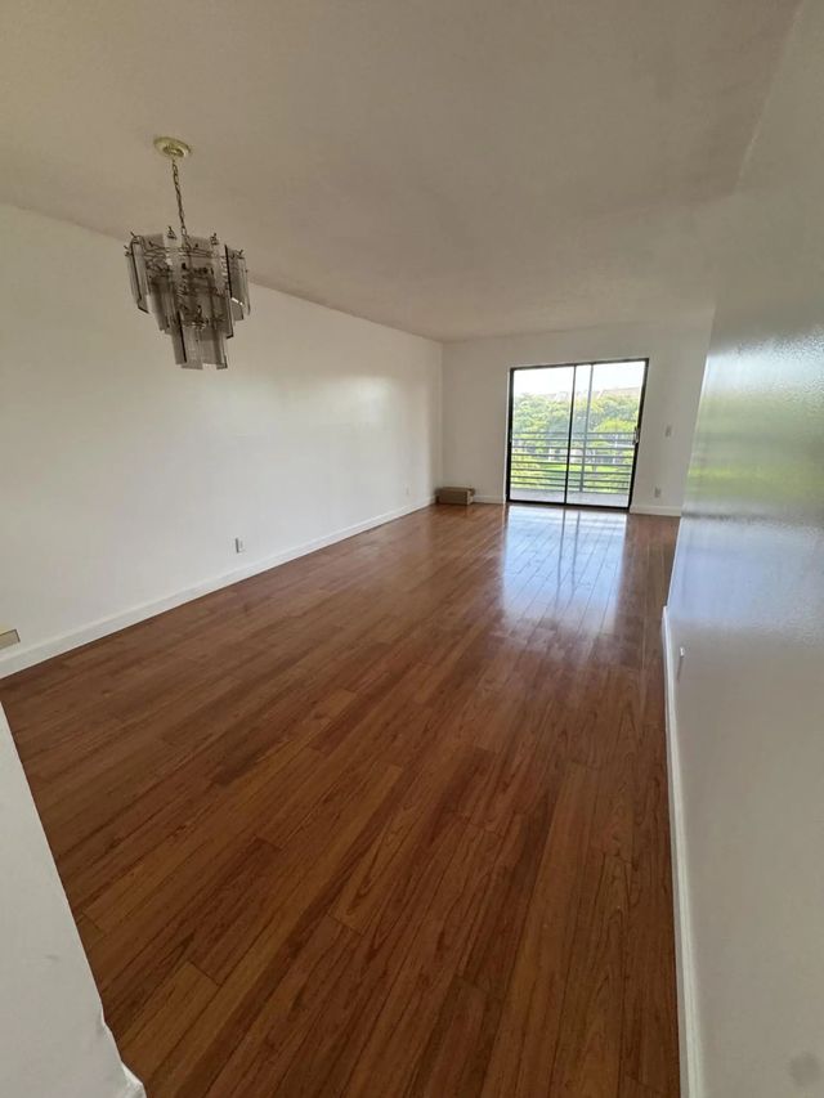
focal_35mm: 14
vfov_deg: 102.1
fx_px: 444
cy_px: 549
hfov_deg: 85.7
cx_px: 412
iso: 250
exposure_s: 1/120
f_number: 2.2
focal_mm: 2.22
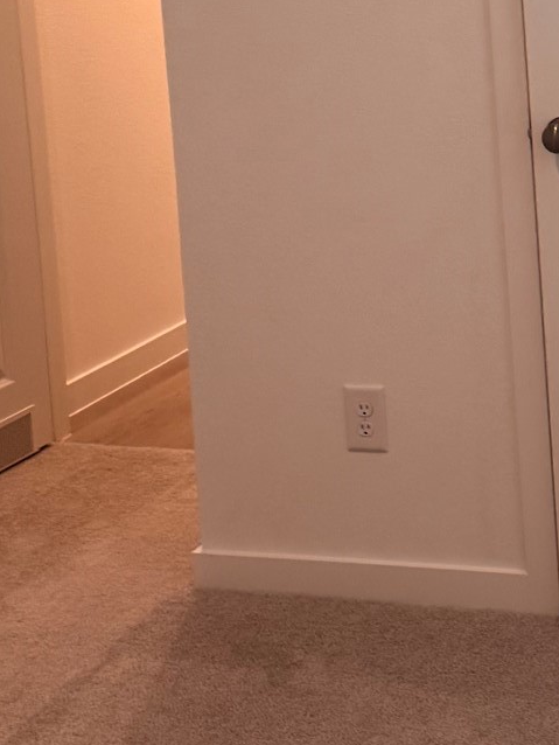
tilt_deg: -4.7
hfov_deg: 18.6
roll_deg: +5.6
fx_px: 1657
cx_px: 558
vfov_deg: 24.2
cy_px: 5
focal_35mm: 77
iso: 160
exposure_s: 1/121
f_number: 1.78
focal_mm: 6.76
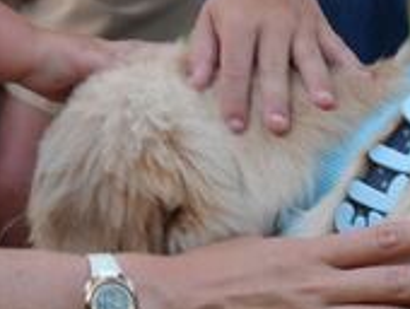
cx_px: 128
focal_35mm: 405
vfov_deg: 3.6
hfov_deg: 4.9
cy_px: -358
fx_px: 4804
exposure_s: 1/160
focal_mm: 70
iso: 800
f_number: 4
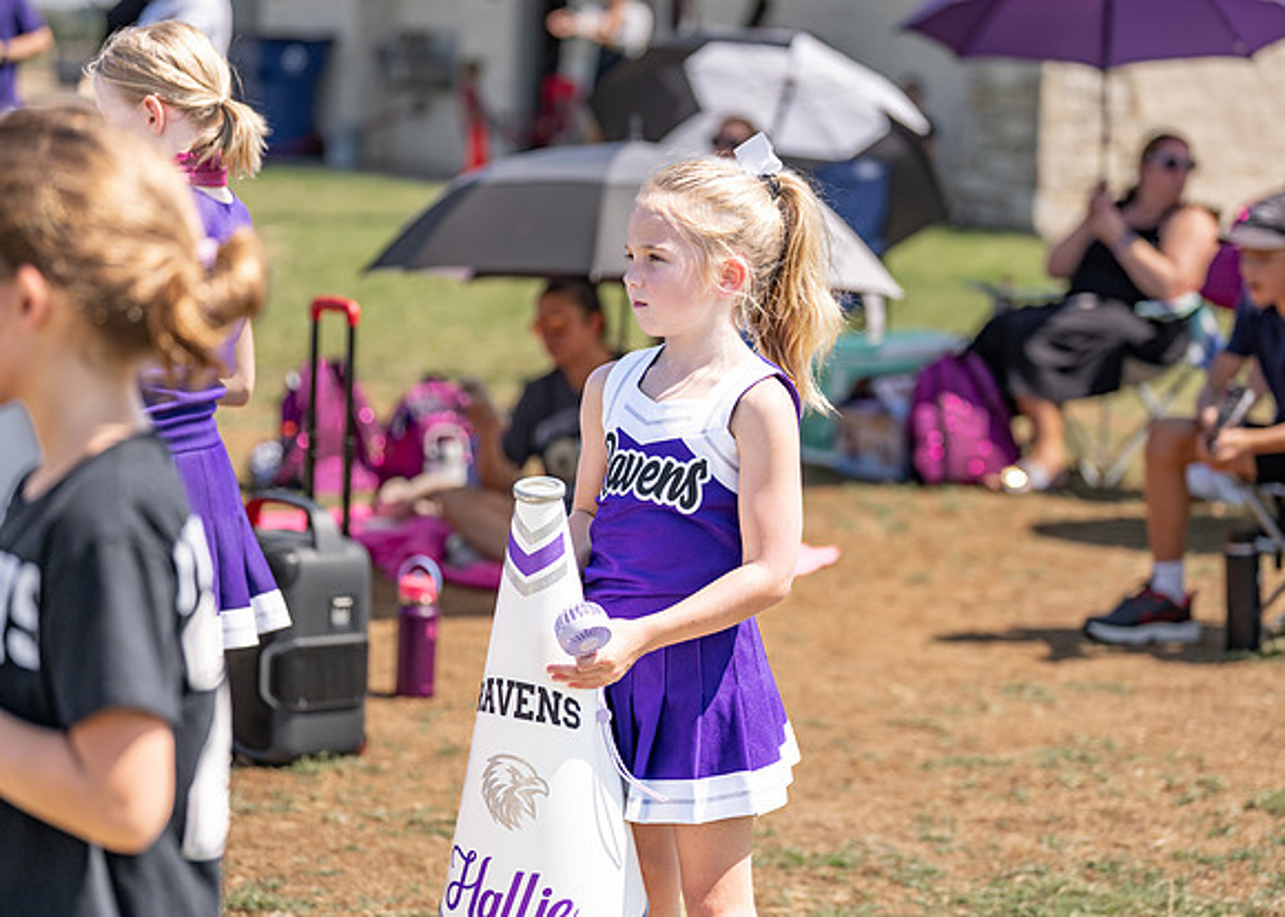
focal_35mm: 98
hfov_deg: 20.3
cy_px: 451
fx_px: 3593
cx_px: 654
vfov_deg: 14.5
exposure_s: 1/2500
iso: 160
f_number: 2.8
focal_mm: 91
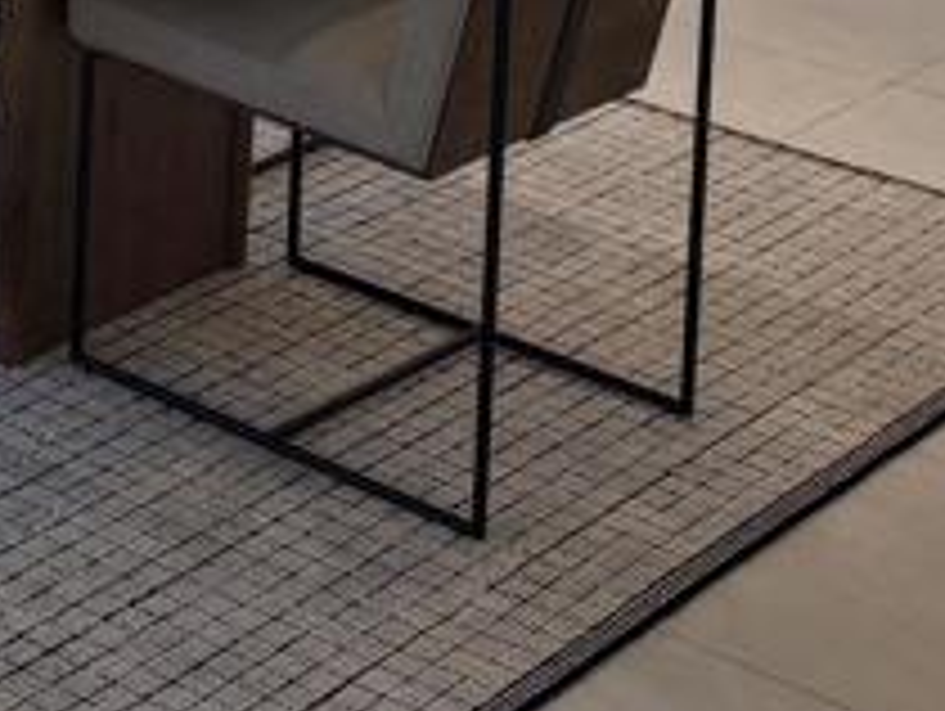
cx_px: -194
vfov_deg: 11.7
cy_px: -585
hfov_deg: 16.1
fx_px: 3198
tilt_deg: -8.2
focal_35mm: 117
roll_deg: -1.3
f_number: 1.78
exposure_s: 1/228
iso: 125
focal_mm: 6.76
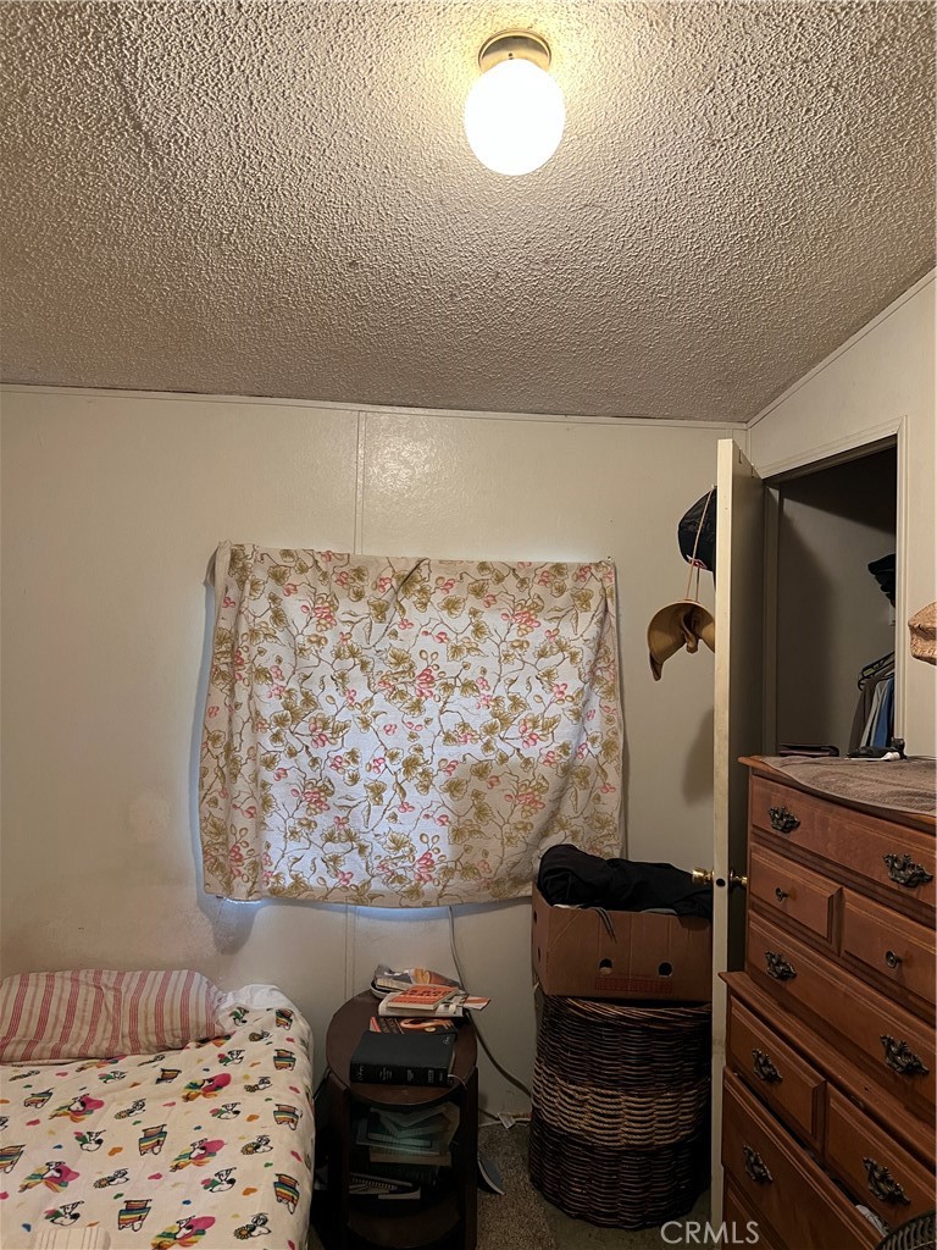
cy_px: 625
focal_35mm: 26
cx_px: 468
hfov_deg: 53.1
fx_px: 938
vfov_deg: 67.3
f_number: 1.5
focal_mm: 5.7
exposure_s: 1/60
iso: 200
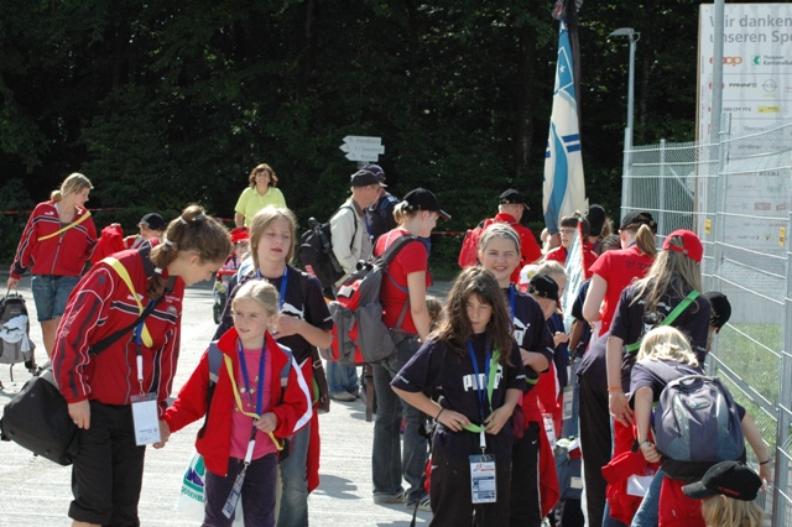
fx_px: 2309
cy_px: 264
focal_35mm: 105
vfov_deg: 13.0
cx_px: 396
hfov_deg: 19.5
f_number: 10
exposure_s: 1/400
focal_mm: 70
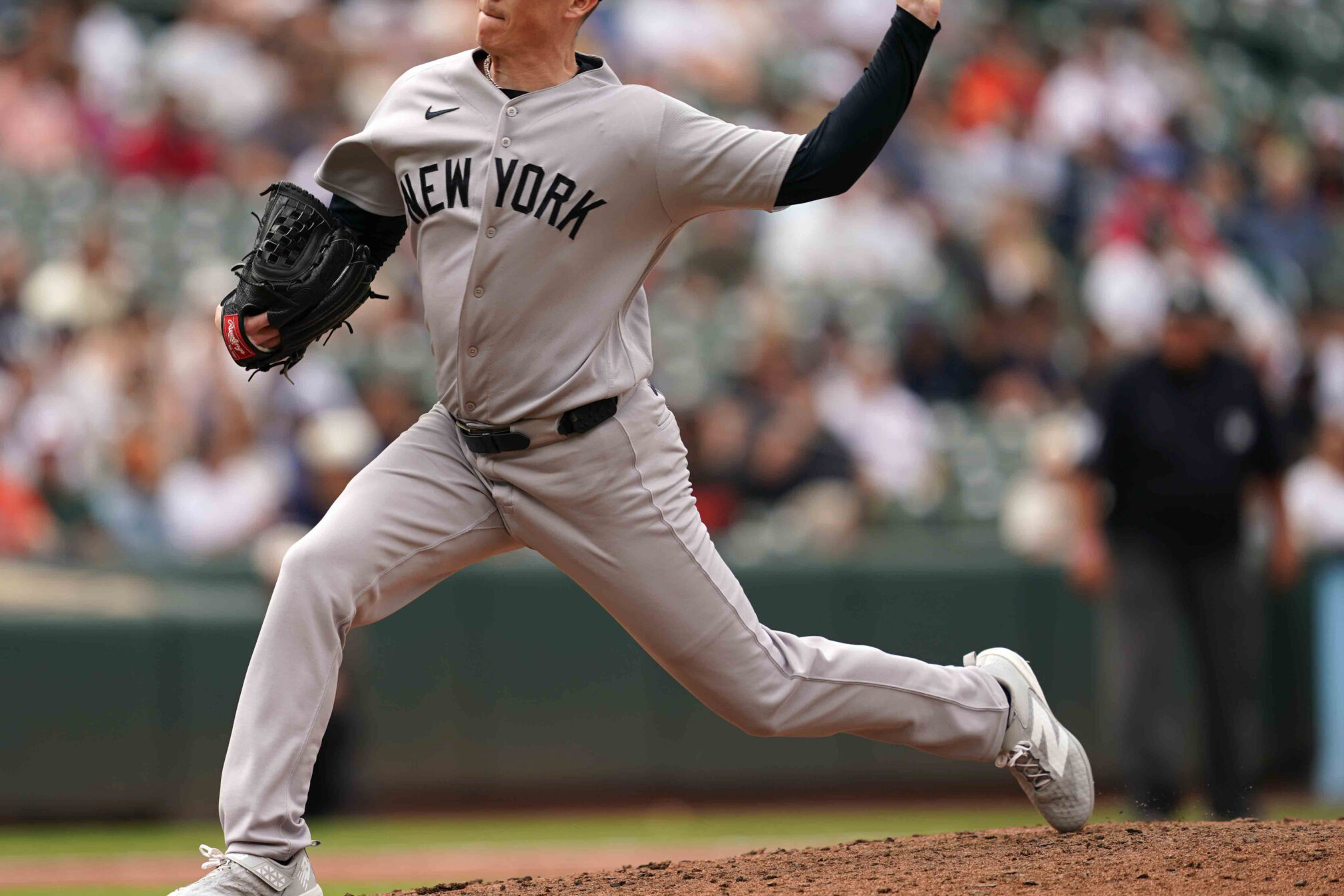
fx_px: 18928
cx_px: 507
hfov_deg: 4.1
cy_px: 379
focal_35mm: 507
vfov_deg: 2.7
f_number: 3.2
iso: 200
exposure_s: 1/2000
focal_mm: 400
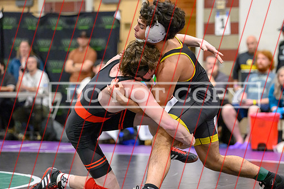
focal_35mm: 135
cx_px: 146
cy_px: 94
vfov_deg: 10.2
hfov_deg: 15.2
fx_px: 1065
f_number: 2.8
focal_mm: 110
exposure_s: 1/800
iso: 11400
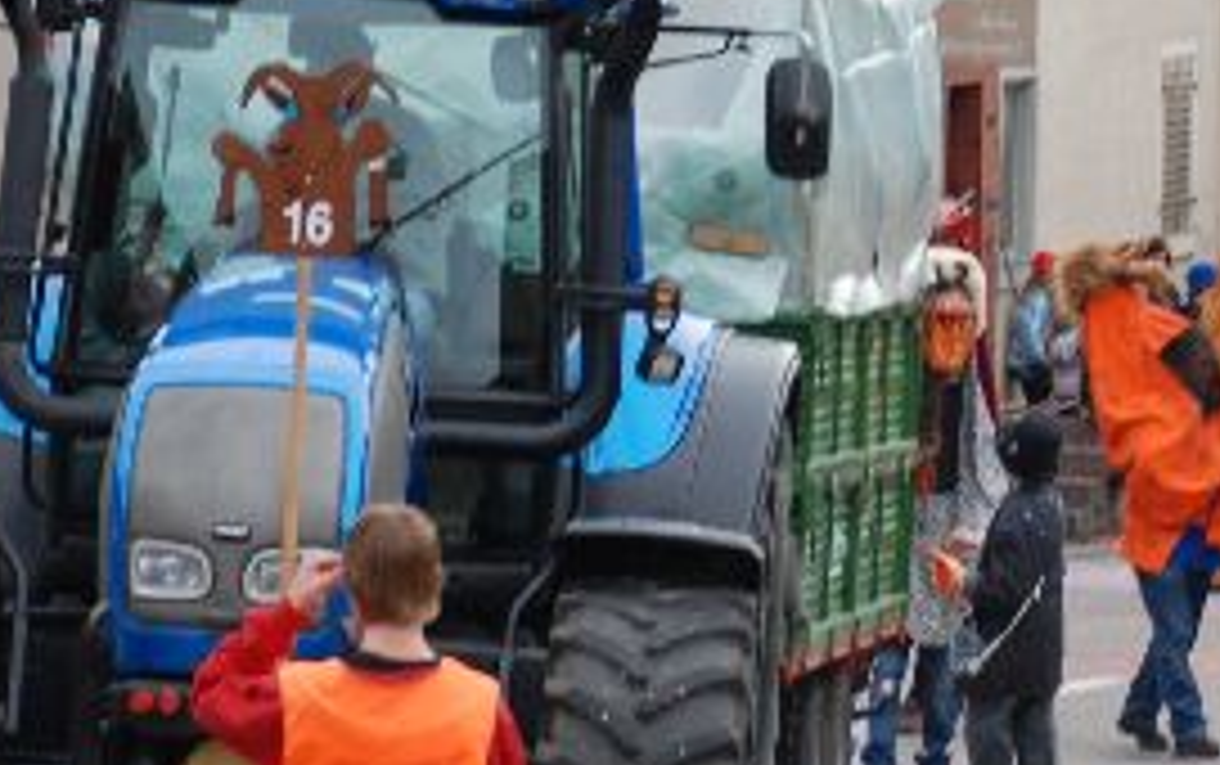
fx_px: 12681
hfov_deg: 5.5
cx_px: 1234
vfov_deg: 3.5
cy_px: 209
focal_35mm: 381
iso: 200
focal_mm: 66
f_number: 5.3
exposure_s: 1/125
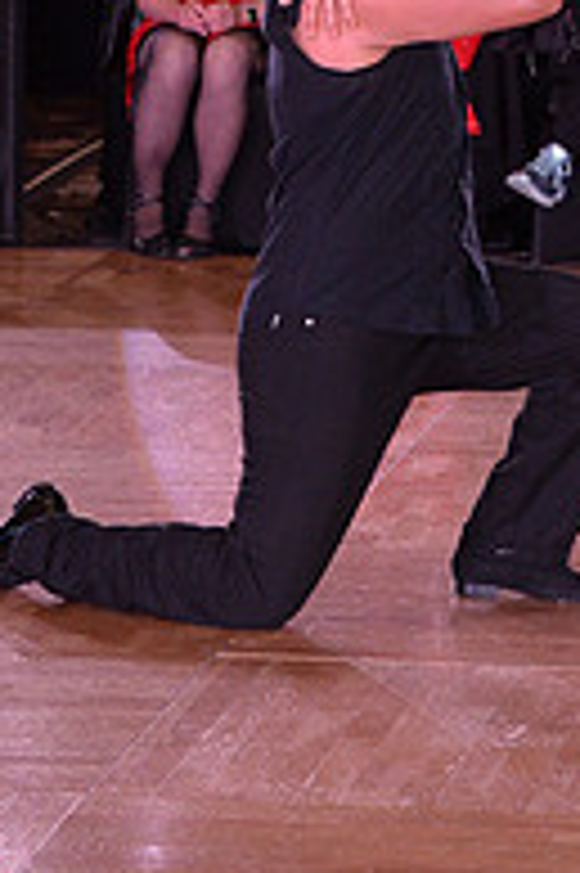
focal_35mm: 257
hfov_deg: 5.3
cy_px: -216
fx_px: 6221
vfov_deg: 7.9
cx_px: 591
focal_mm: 86
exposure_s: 1/250
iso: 2000
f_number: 7.1
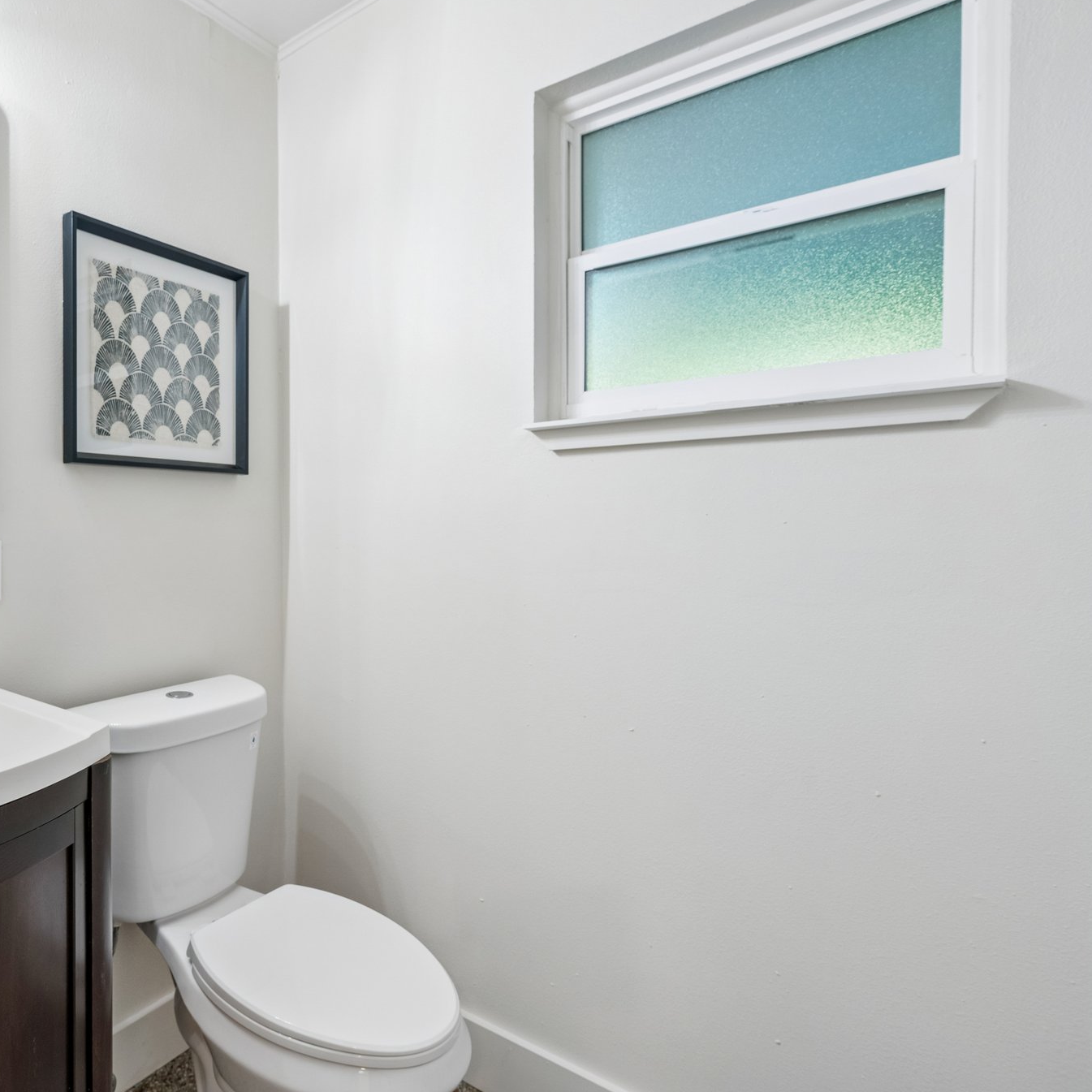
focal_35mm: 22
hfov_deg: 65.1
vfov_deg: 69.6
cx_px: 264
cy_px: 542
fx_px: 785
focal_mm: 17
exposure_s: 1/80
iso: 800
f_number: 8
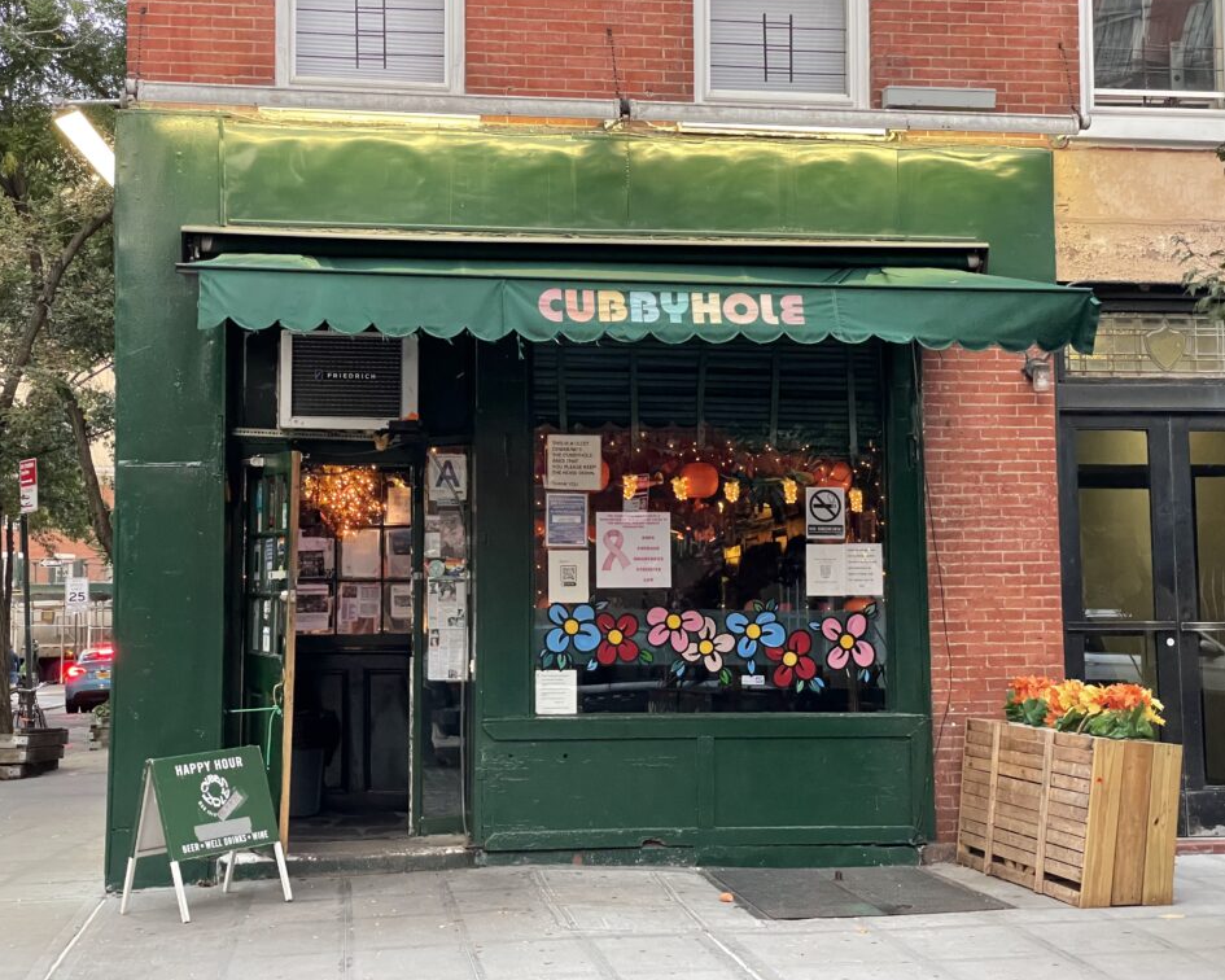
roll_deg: +0.5
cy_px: 484
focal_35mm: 55
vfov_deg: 27.6
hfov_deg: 34.1
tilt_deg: +5.9
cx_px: 591
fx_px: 1994
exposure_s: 1/60
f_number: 2
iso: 400
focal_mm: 6
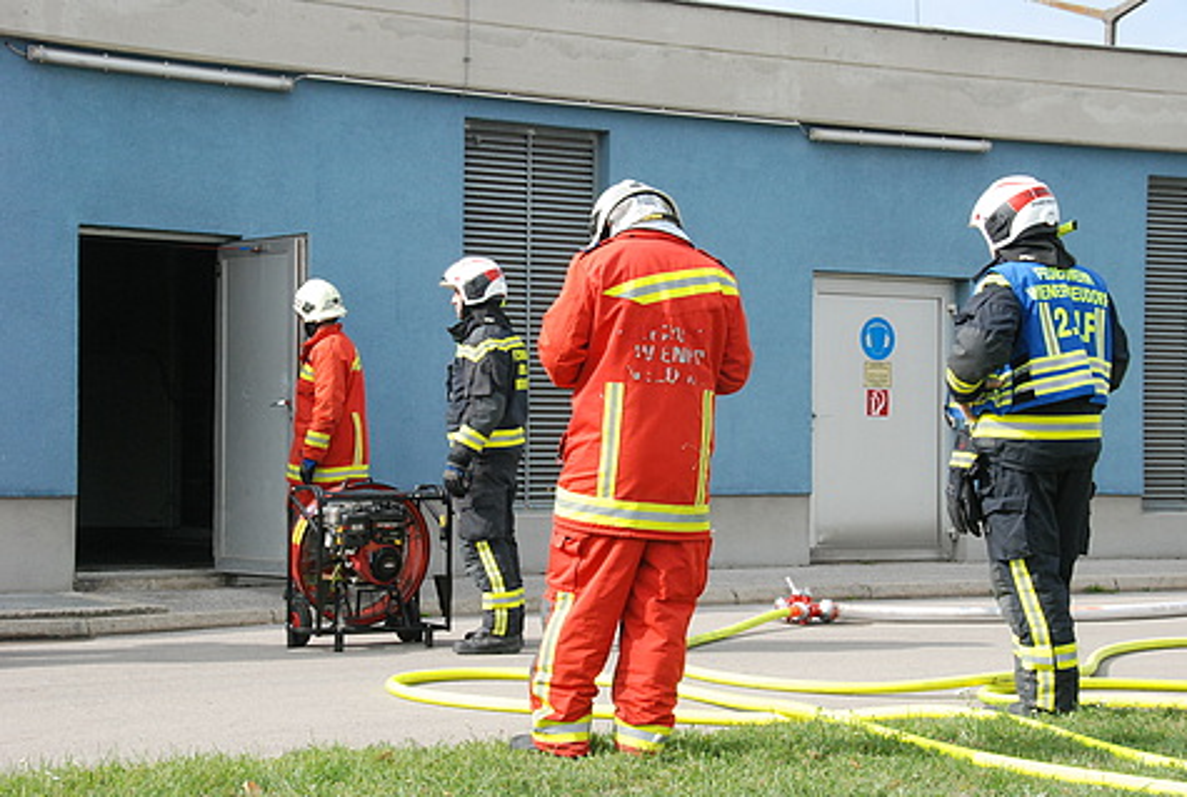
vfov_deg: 18.3
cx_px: 594
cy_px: 398
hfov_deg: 26.9
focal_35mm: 75
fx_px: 2478
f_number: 13
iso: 800
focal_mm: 50
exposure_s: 1/640
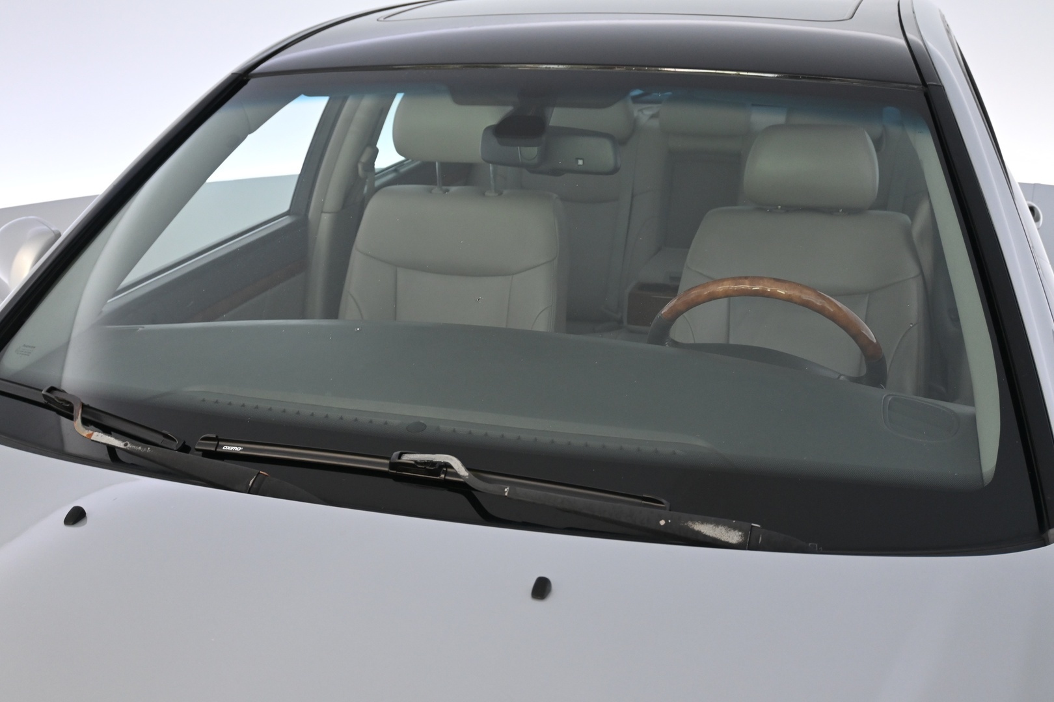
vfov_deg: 35.5
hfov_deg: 51.3
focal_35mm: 38
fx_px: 1098
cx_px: 527
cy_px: 351
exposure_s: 1/40
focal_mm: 25
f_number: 4.2
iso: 800
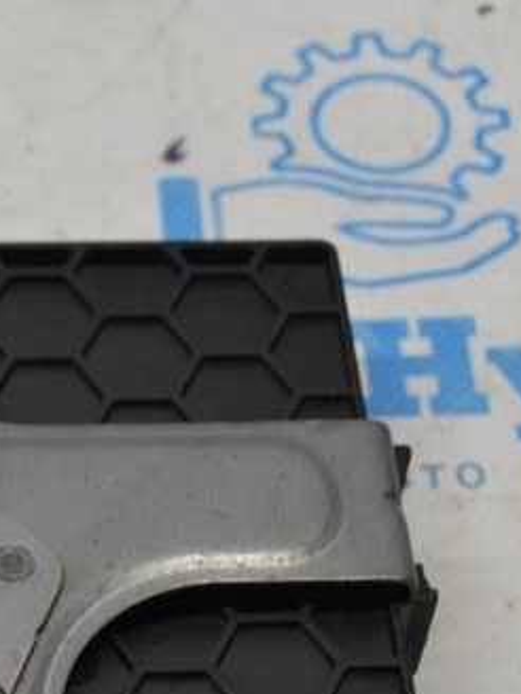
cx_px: -203
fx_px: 2890
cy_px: 602
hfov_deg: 10.0
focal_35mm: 144
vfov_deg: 13.6
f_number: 5
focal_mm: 32
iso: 400
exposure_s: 1/100
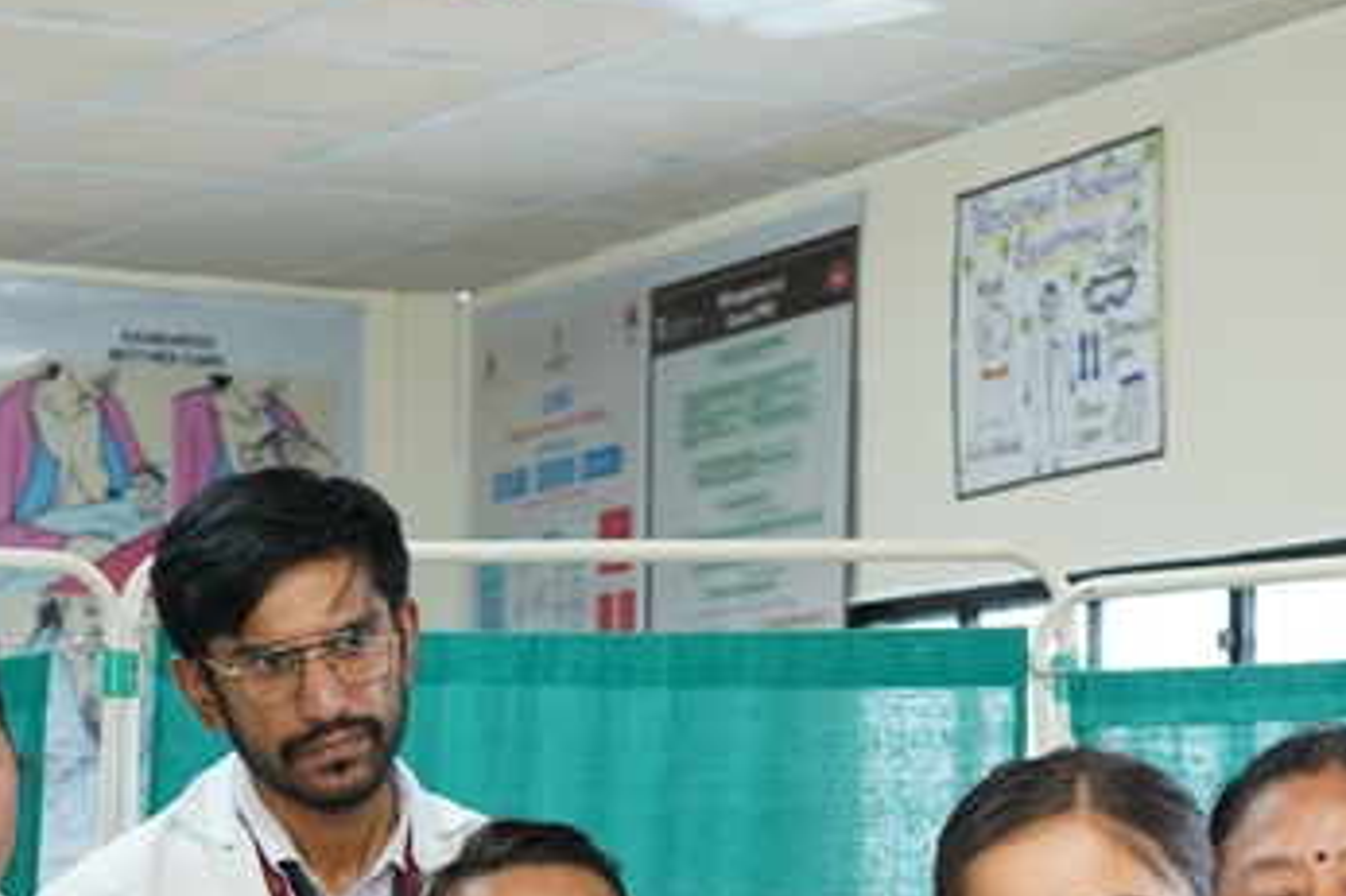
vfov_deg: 11.0
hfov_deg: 16.9
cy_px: 1218
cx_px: 357
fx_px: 4522
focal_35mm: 121
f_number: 4
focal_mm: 35
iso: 1600
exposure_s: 1/125
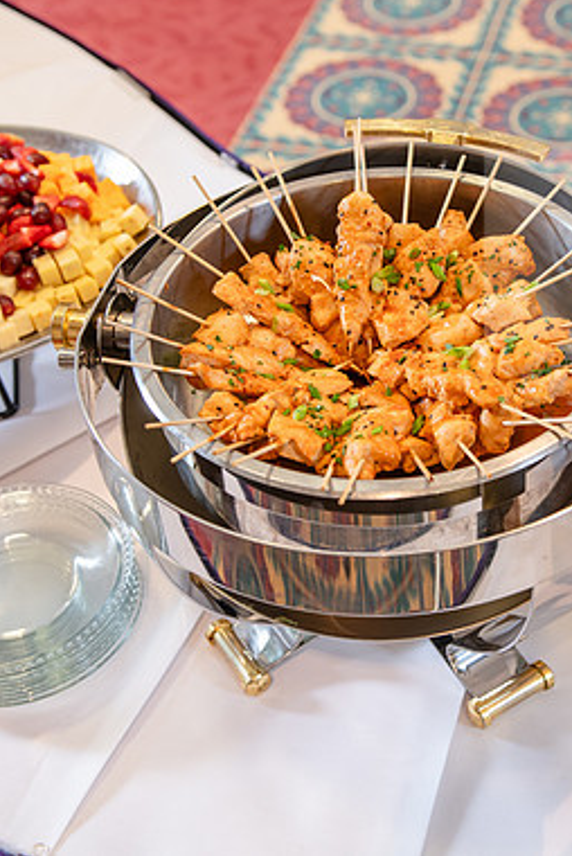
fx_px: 1451
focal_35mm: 61
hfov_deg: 22.1
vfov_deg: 32.9
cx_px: 417
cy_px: 422
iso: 500
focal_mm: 40
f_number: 3.5
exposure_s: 1/80
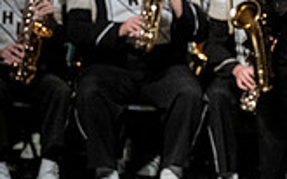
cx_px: 501
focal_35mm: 754
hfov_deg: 2.8
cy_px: 19
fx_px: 5896
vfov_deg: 1.7
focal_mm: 140
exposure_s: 1/500
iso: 4000
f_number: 4
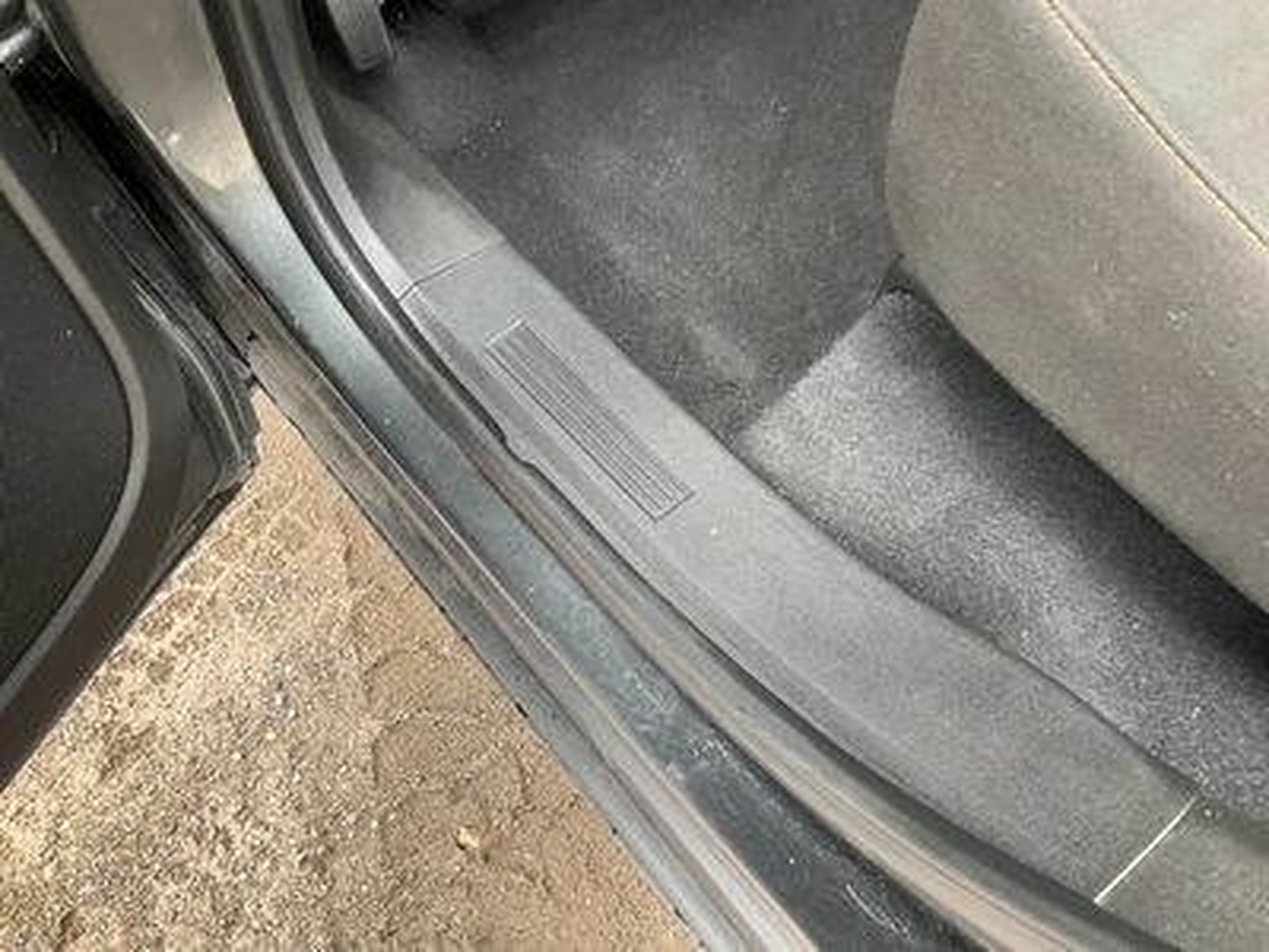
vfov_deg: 48.2
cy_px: 476
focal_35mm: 29
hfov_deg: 61.7
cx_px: 634
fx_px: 1063
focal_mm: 3
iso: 64
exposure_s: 1/88
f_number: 1.8
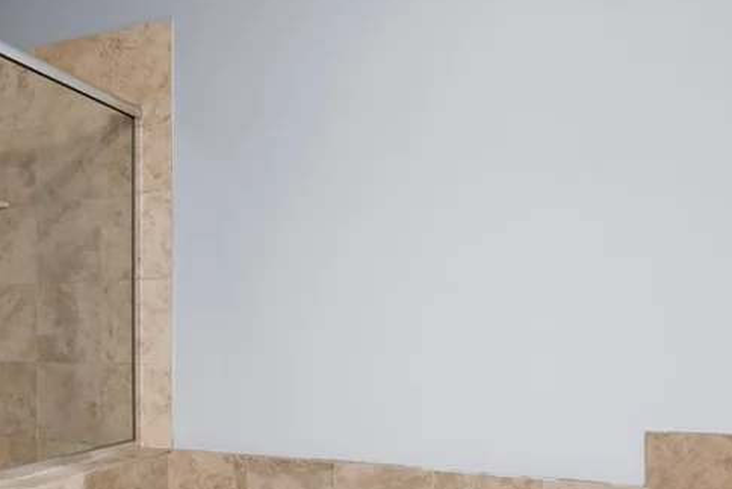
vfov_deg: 36.4
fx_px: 732
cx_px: 240
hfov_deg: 52.1
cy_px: 338
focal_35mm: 36
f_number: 8
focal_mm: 17
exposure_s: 1/8
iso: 400
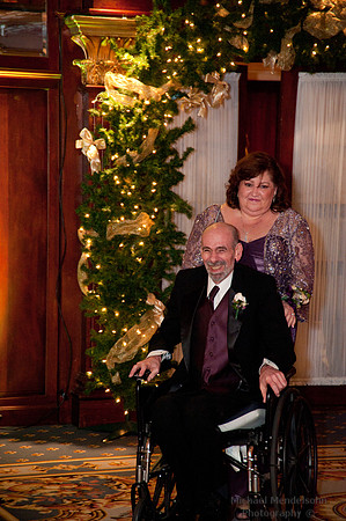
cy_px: 260
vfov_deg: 17.1
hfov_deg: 11.4
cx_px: 173
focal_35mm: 120
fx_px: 1734
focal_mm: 120
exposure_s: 1/60
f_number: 5.6
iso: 1250
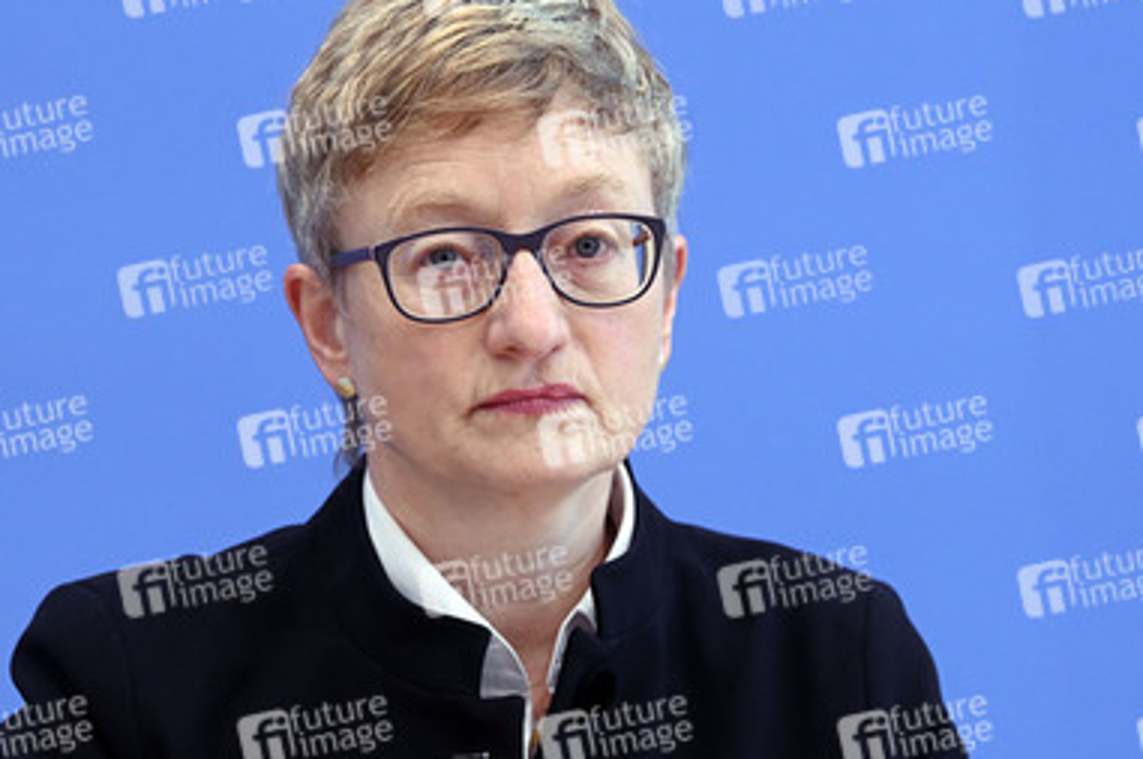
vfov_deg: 8.9
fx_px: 4883
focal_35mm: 154
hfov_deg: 13.3
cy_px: 357
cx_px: 536
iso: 4000
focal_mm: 130
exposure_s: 1/800
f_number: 5
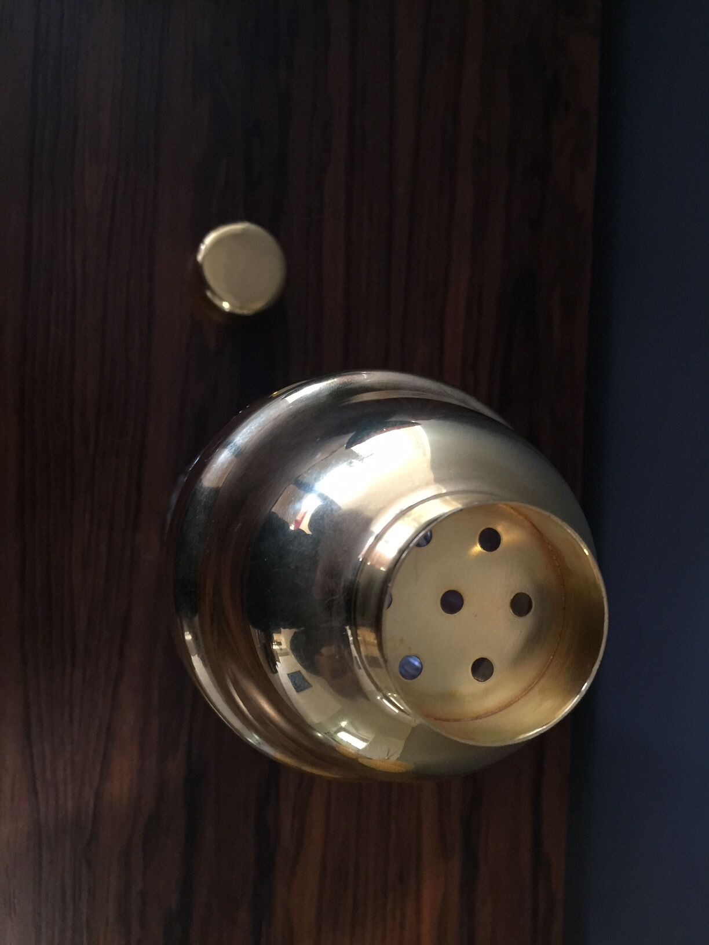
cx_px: 354
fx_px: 792
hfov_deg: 48.2
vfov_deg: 61.7
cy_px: 472
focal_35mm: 29
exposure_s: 1/8
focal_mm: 4.15
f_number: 2.2
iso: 160
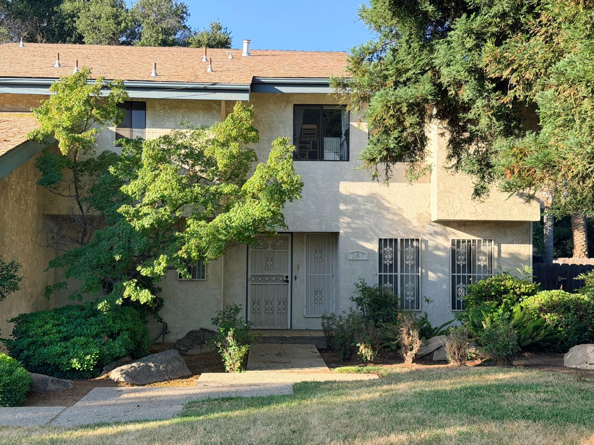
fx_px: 824
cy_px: 222
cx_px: 297
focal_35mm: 48
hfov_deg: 39.7
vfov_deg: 30.3
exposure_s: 1/1242
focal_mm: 6.76
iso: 100
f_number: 1.78
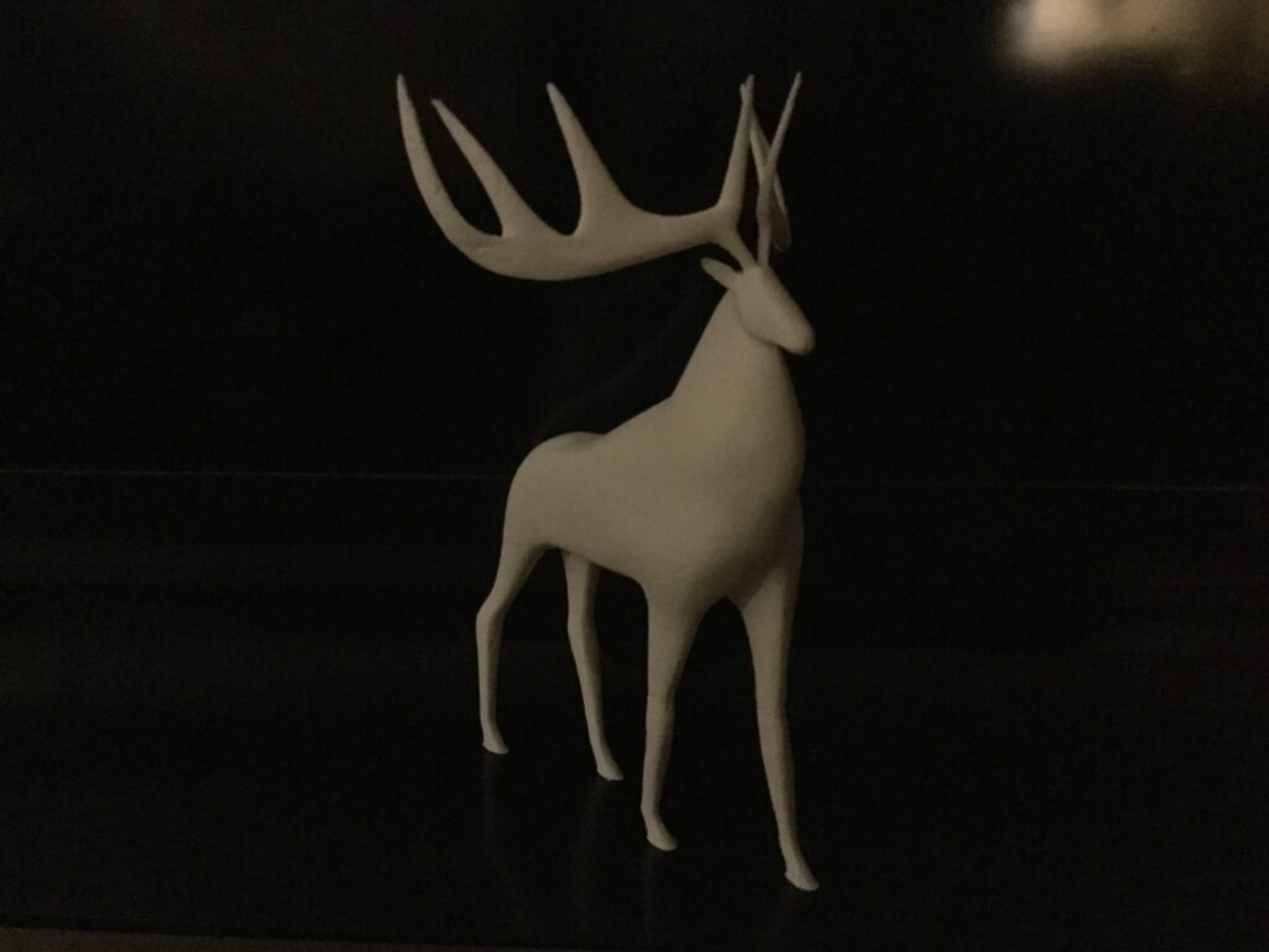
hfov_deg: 58.4
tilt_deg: -16.3
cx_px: 634
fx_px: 1136
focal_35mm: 31
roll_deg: -0.8
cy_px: 476
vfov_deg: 45.4
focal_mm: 3.3
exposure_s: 1/17
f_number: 2.4
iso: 800
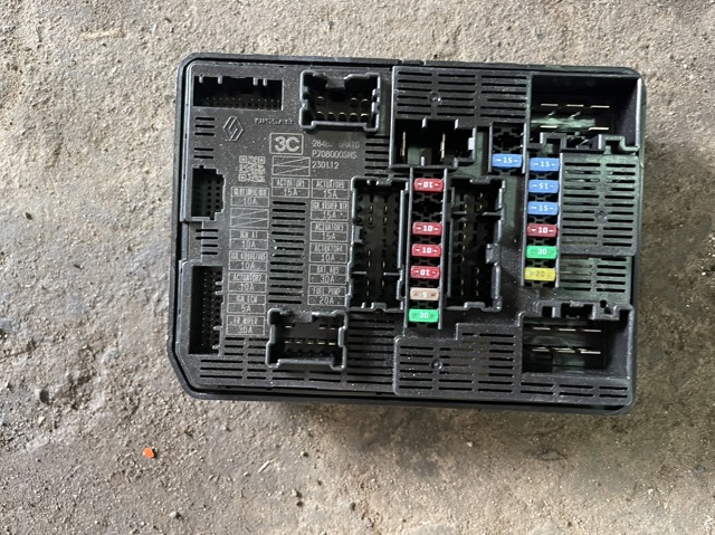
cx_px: 358
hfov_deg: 69.4
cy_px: 268
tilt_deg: -89.9
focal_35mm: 25
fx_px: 516
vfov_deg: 54.8
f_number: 1.6
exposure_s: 1/50
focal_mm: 5.1
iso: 500
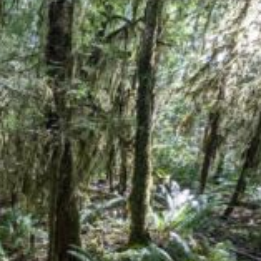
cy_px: 205
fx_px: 230
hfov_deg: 46.4
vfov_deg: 55.3
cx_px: -15
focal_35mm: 27
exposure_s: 1/58.8
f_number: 1.95
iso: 131
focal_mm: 2.23
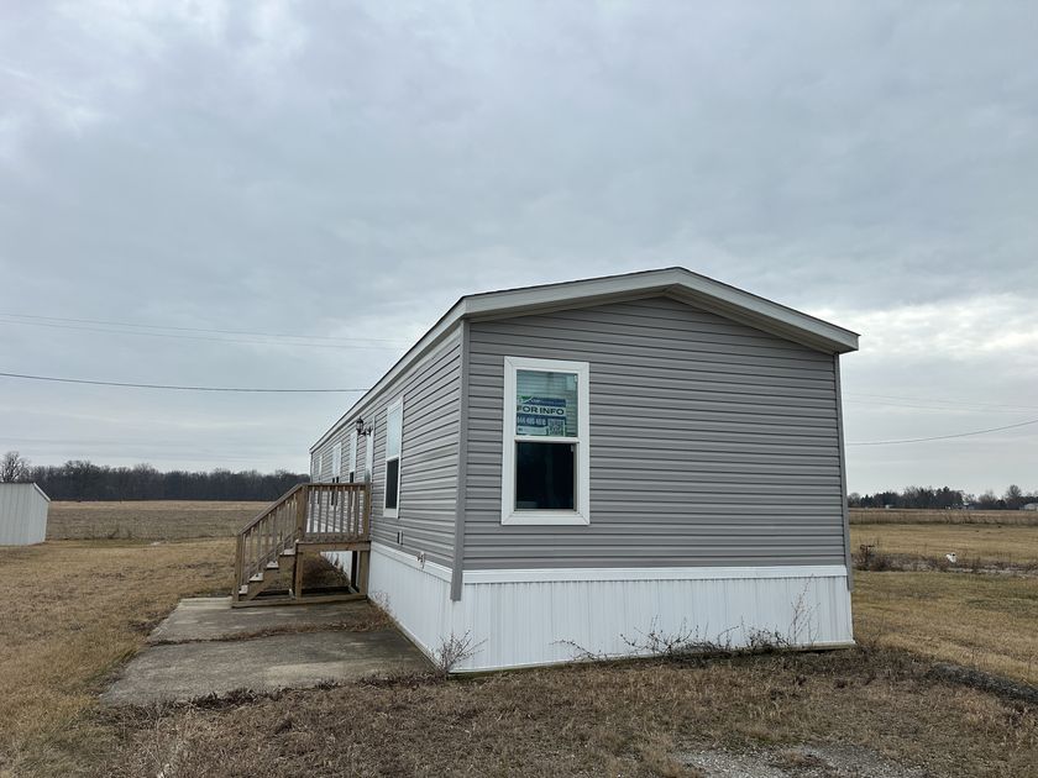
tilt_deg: +8.4
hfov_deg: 71.6
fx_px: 720
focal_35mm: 24
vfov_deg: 56.8
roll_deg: -1.3
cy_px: 389
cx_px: 519
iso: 80
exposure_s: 1/2155
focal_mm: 6.86
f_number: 1.78
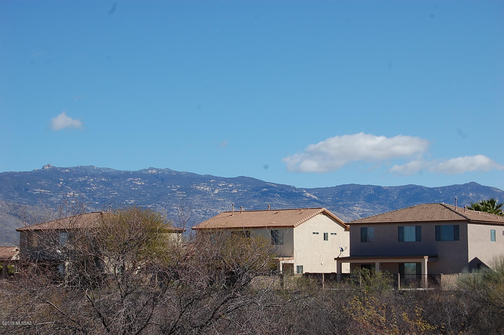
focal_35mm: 82
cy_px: 168
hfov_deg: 24.6
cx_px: 252
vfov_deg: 16.5
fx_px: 1154
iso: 200
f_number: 10
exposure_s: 1/400
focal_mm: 55
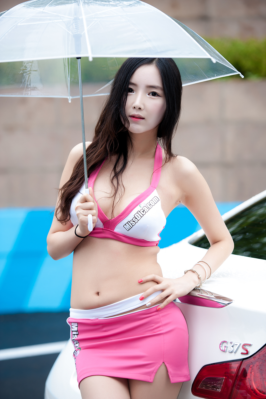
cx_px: 133
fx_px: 1442
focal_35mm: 130
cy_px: 200
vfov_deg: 15.8
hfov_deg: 10.5
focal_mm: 130
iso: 200
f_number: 2.8
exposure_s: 1/640
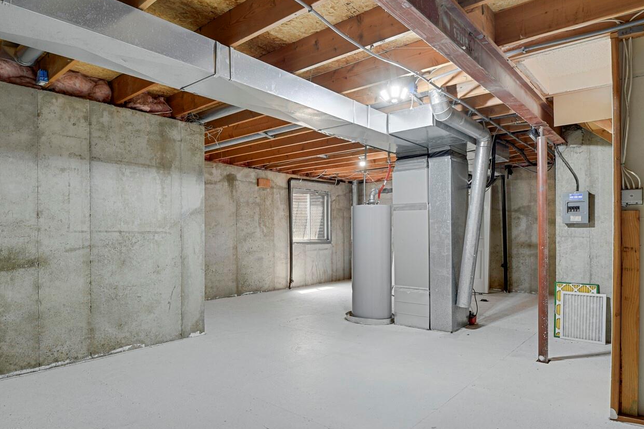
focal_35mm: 22
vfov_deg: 57.2
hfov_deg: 78.4
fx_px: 394
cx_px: 290
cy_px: 230
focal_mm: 17
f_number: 8
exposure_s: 3
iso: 250
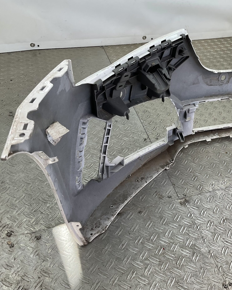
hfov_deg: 37.5
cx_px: 167
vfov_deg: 46.8
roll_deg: -9.1
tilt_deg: -35.6
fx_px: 335
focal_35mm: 39
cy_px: 140
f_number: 1.8
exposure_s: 1/120
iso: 20
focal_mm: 3
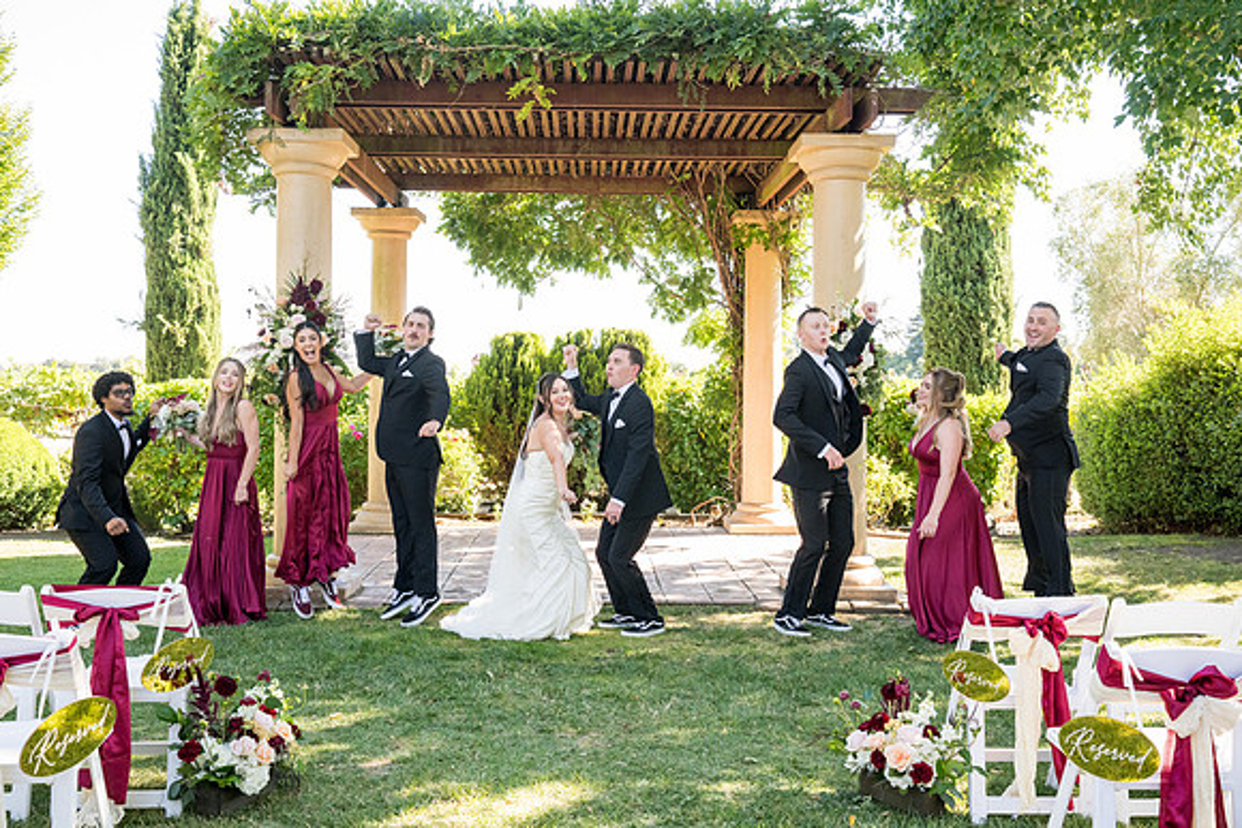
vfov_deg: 37.9
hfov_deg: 54.4
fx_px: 1208
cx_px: 621
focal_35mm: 35
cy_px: 414
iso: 2000
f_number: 6.3
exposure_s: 1/500
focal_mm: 35
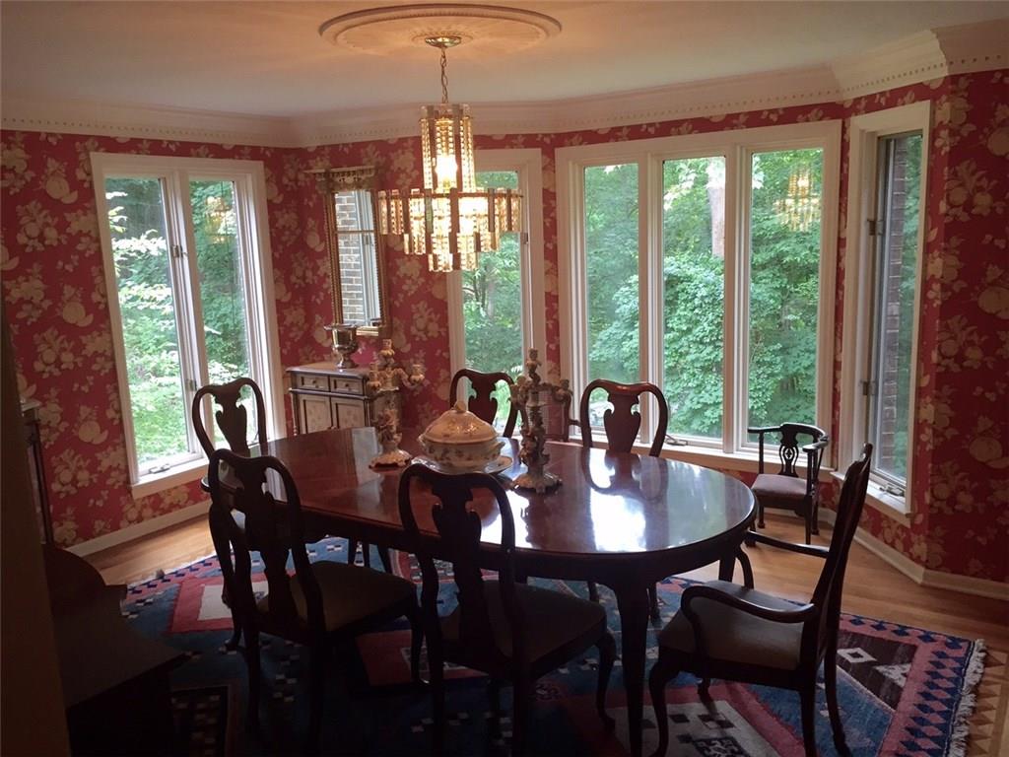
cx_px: 504
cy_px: 378
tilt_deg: -10.9
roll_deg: +1.5
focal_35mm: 29
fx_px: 845
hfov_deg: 61.7
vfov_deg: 48.2
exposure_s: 1/30
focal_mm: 4.15
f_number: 2.2
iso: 40
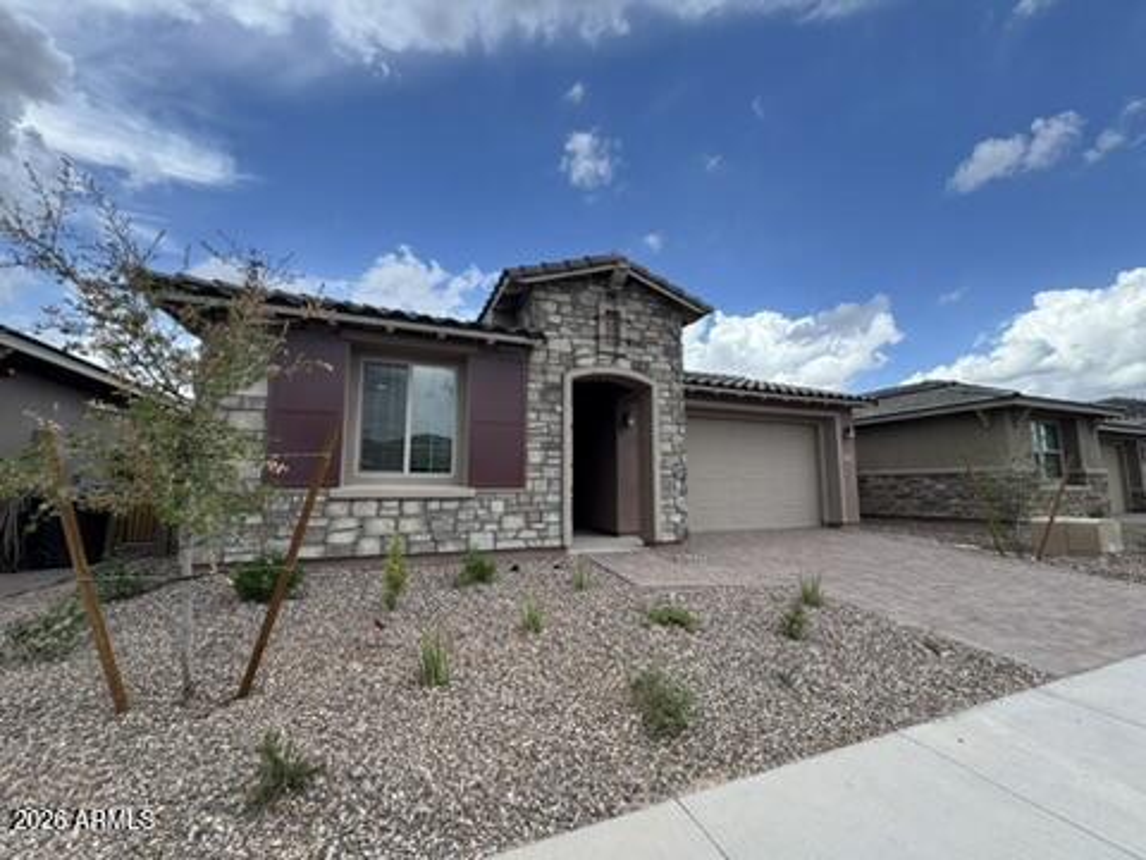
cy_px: 430
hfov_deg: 102.1
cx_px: 573
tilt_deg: +6.3
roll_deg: -0.3
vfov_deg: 85.7
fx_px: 463
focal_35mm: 14
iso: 40
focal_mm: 2.22
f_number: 2.2
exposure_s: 1/664
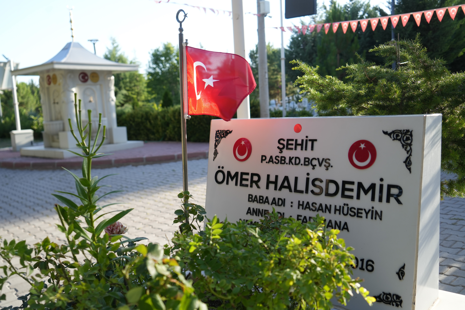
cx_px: 232
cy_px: 155
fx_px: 413
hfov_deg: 58.7
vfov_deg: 41.1
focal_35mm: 32
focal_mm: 32
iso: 320
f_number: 4
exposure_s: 1/500
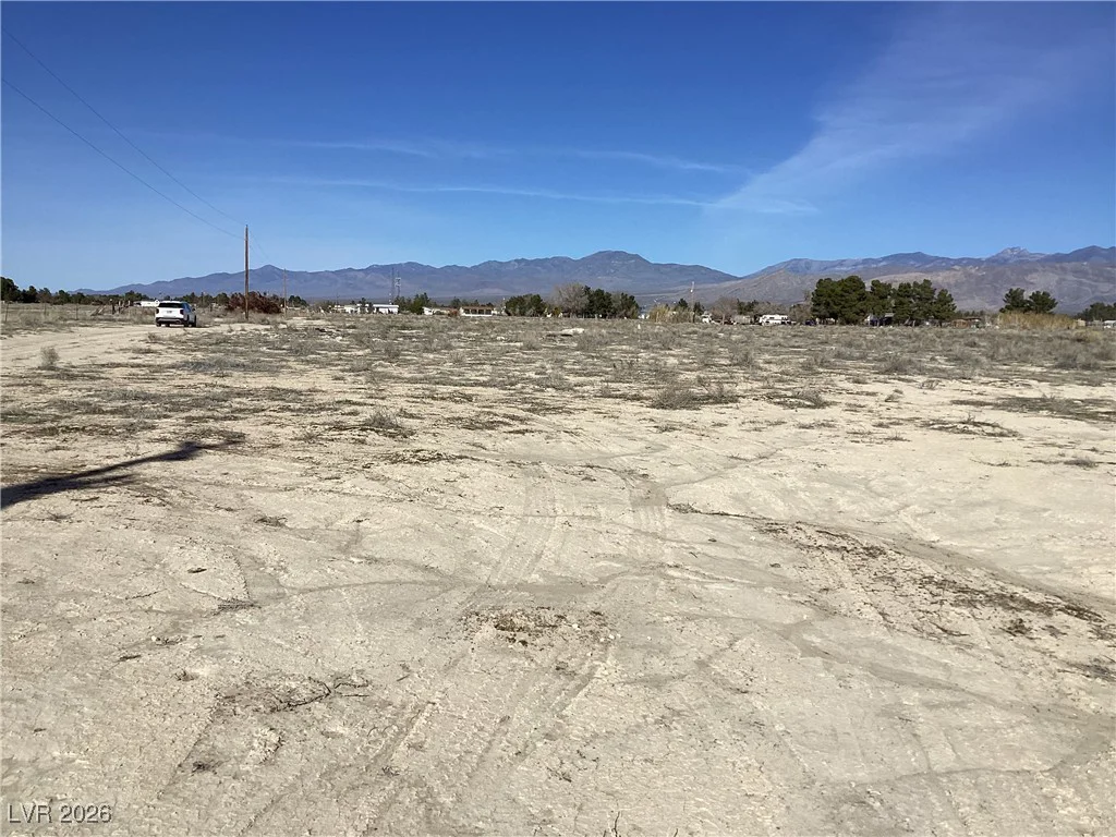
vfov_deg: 45.4
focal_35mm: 31
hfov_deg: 58.4
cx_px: 558
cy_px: 418
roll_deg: -0.8
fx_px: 999
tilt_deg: -5.0
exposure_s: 1/3546
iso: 25
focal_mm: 3.3
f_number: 2.4
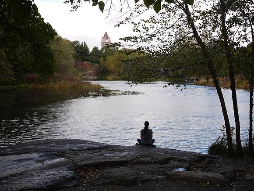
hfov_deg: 46.8
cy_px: 96
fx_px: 294
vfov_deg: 36.0
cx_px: 127
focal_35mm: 40
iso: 100
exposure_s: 1/125
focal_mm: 20
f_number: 6.3
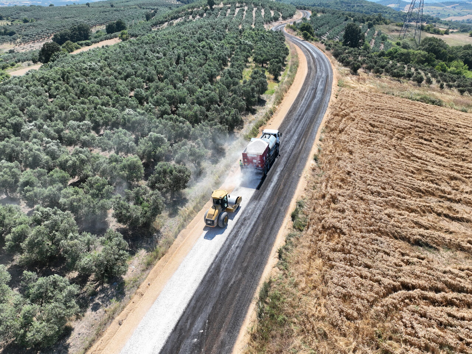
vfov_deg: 56.8
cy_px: 177
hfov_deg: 71.6
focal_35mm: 24
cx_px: 236
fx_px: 327
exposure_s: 1/400
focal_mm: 12.29
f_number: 2.8
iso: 140
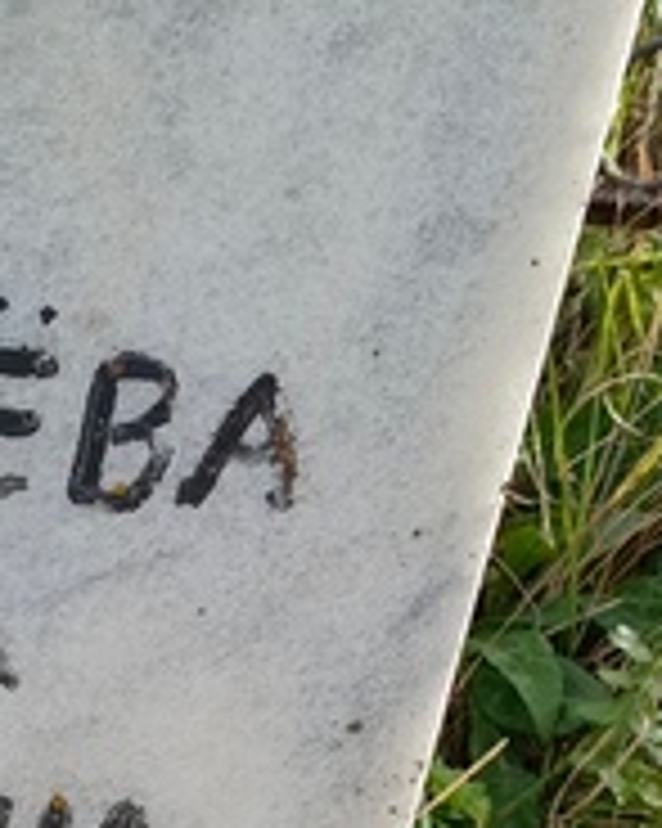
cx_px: 198
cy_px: 1008
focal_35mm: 106
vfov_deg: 17.3
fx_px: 2598
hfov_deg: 14.5
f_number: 1.69
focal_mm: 4.76
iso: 119
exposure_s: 1/498
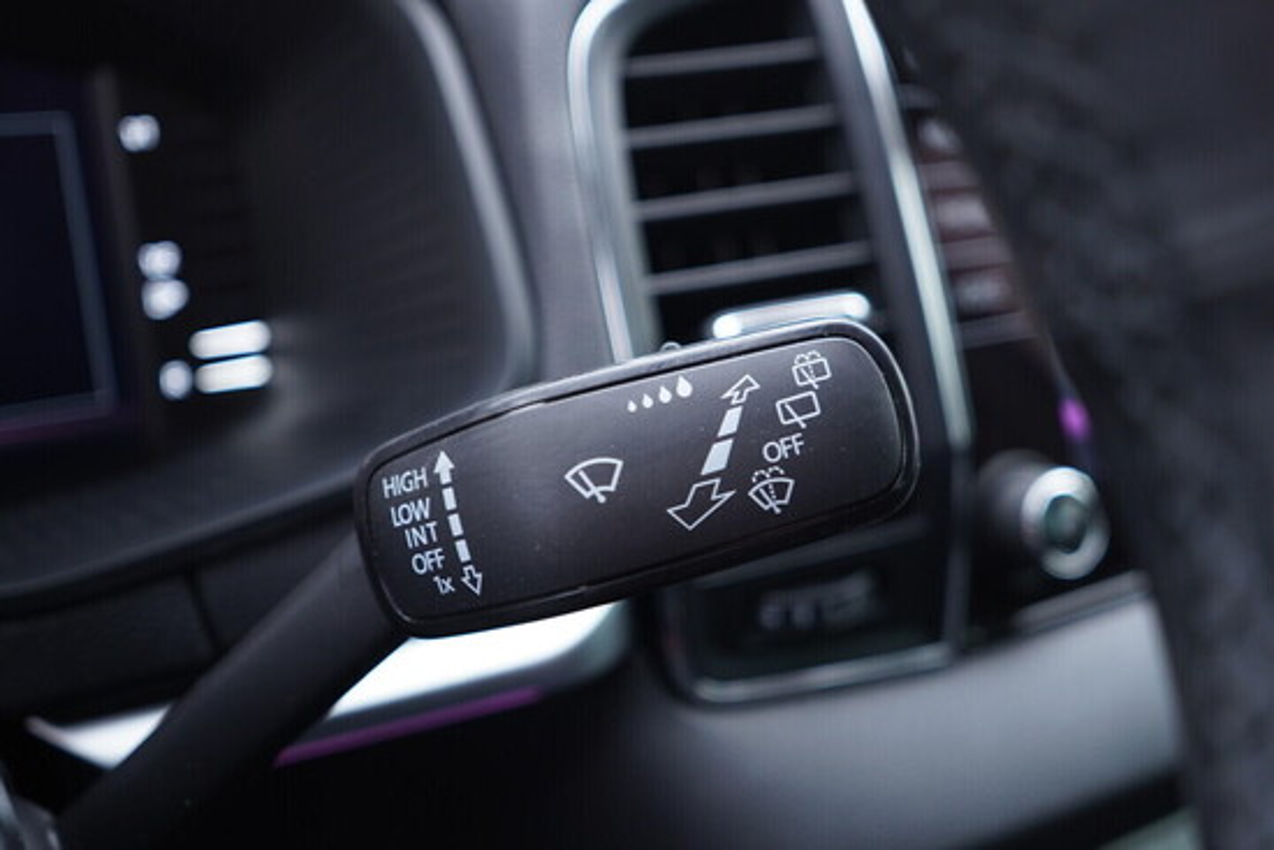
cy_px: 425
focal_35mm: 36
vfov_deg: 36.9
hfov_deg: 53.1
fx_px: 1274
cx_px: 637
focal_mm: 24
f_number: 2.8
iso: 400
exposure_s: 1/40
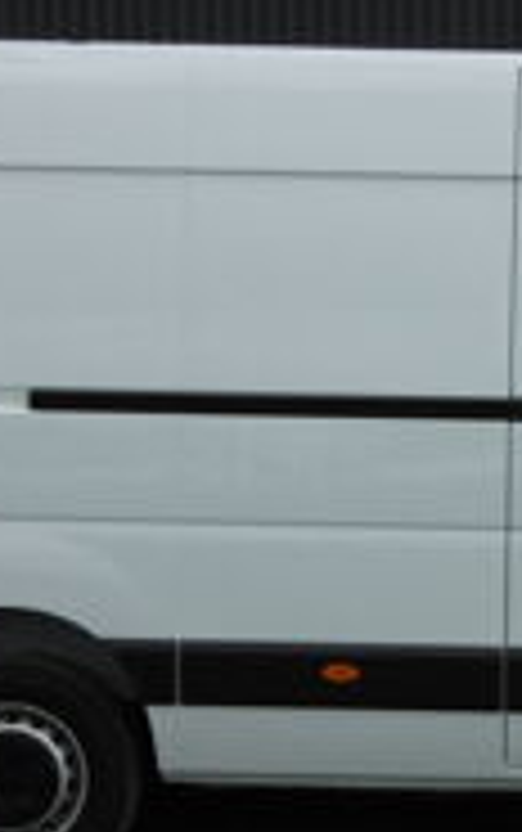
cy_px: 580
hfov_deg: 10.8
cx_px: 724
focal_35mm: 118
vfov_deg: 17.6
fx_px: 2680
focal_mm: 7.7
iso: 100
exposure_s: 1/1000
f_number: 3.8
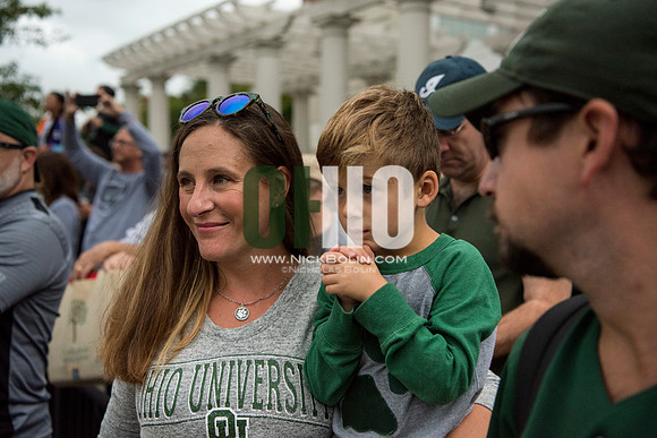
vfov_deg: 30.5
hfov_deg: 44.5
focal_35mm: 44
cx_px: 328
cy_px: 219
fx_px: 803
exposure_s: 1/3200
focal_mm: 44
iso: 1600
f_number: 3.5
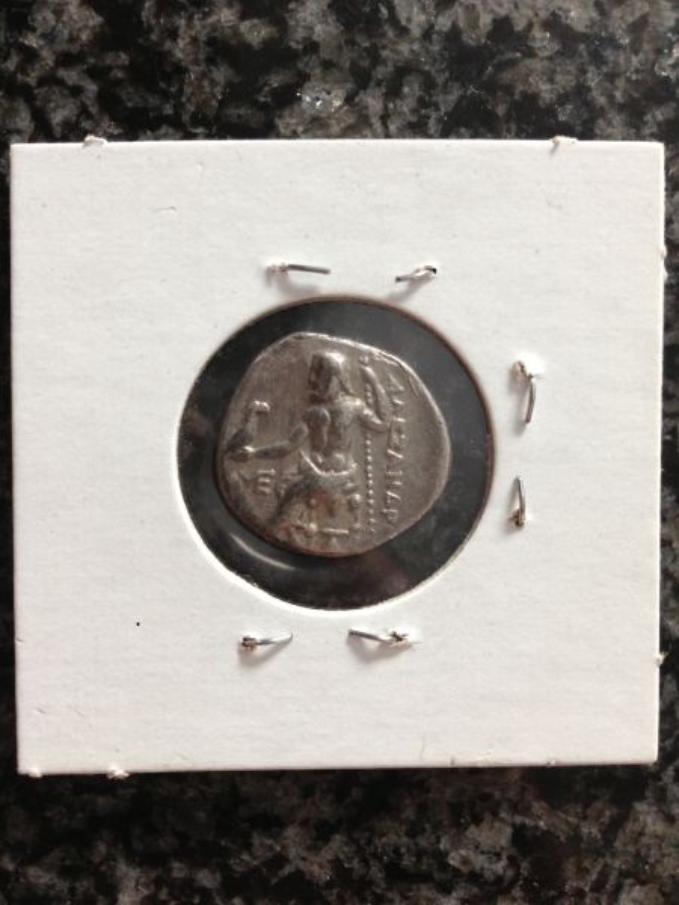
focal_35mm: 33
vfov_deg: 55.4
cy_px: 452
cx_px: 340
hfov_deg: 42.9
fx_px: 863
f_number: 2.4
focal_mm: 4.13
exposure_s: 1/20
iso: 100
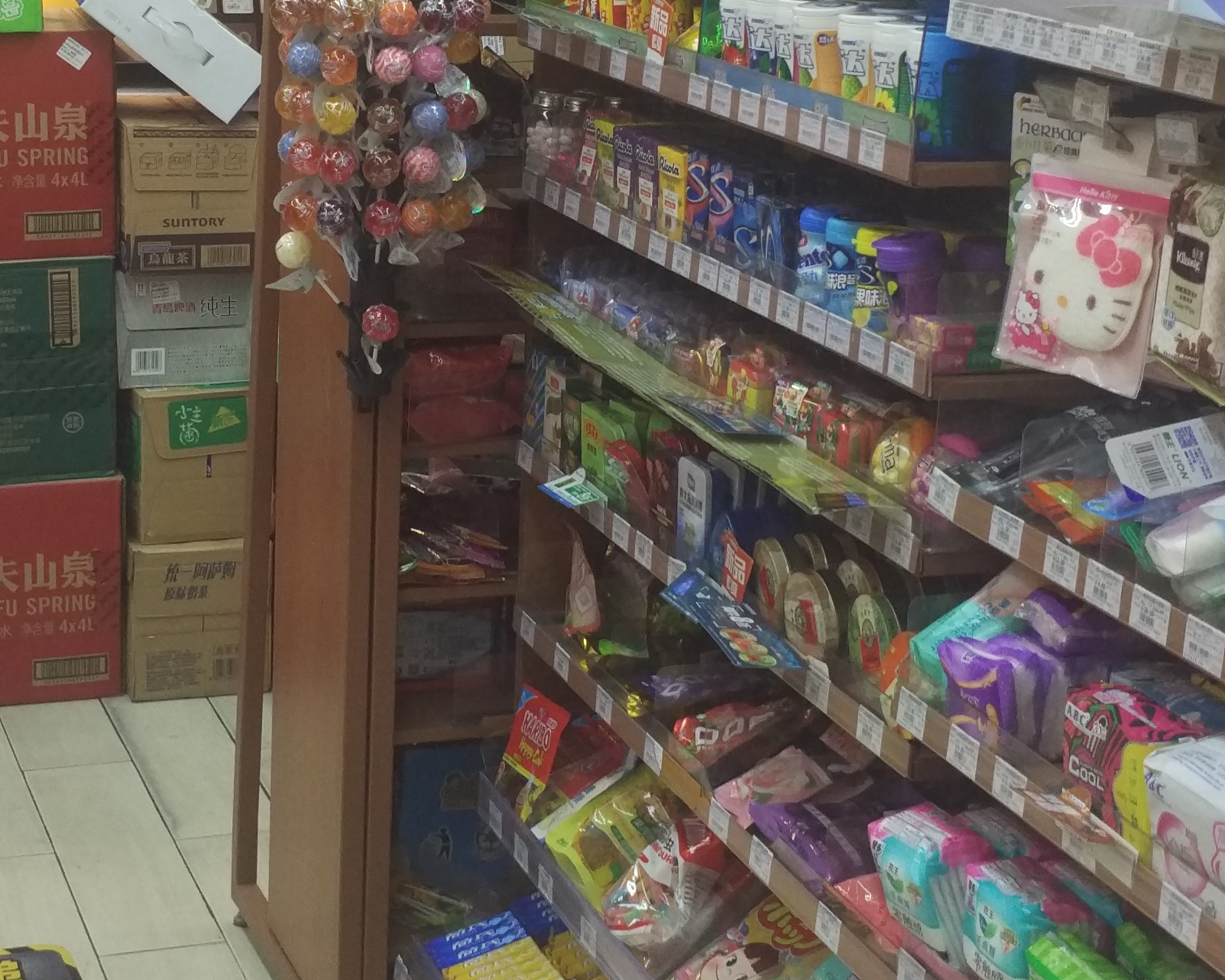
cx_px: 451
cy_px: 217
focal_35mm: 76
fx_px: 2755
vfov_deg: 20.0
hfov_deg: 25.0
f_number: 2
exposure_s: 1/50
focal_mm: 4.12
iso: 259
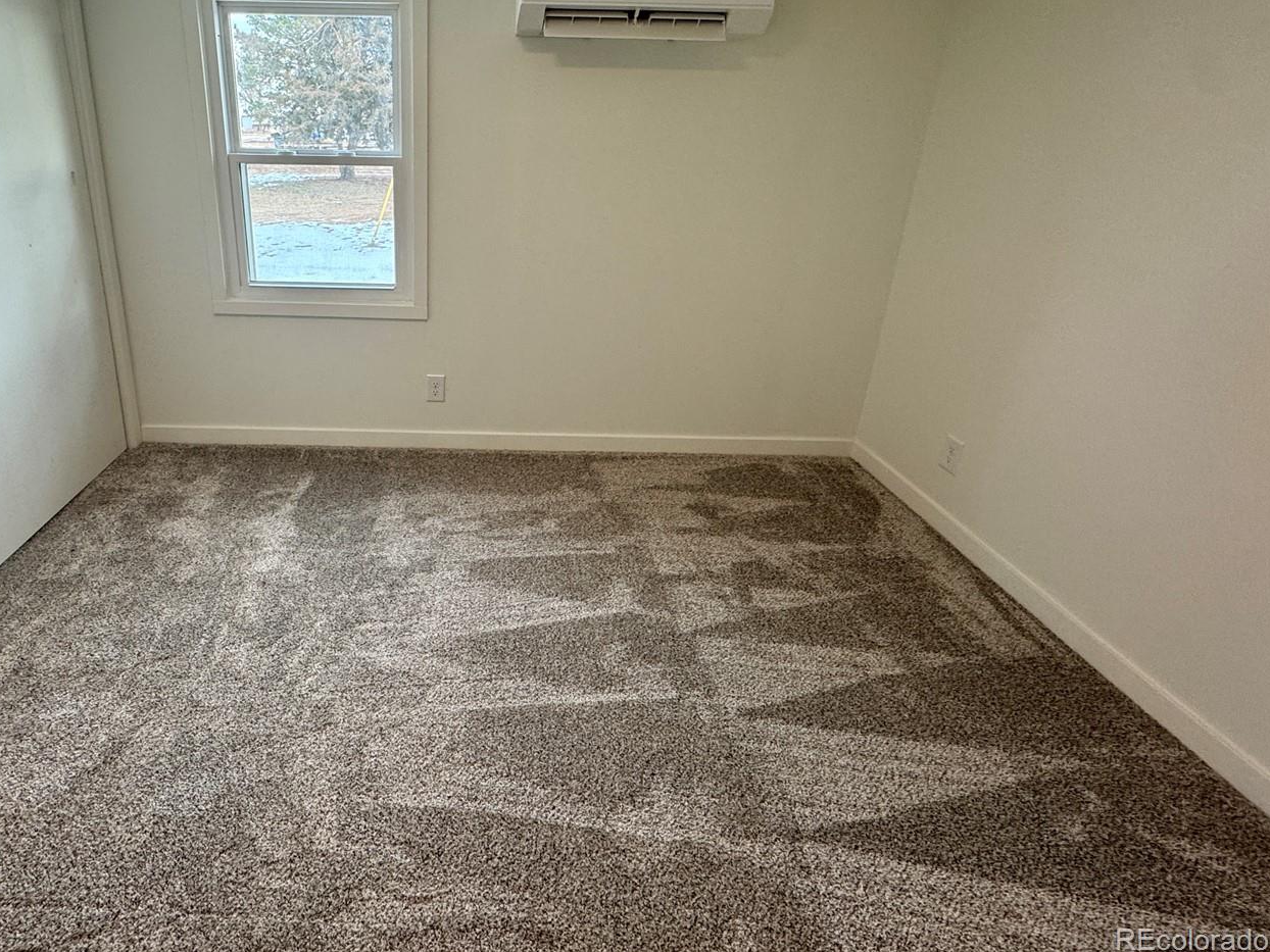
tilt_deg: -18.3
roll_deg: -0.2
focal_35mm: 18
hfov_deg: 85.8
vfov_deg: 70.3
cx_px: 465
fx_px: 660
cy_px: 349
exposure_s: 1/120
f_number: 2.2
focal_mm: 2.22
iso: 160
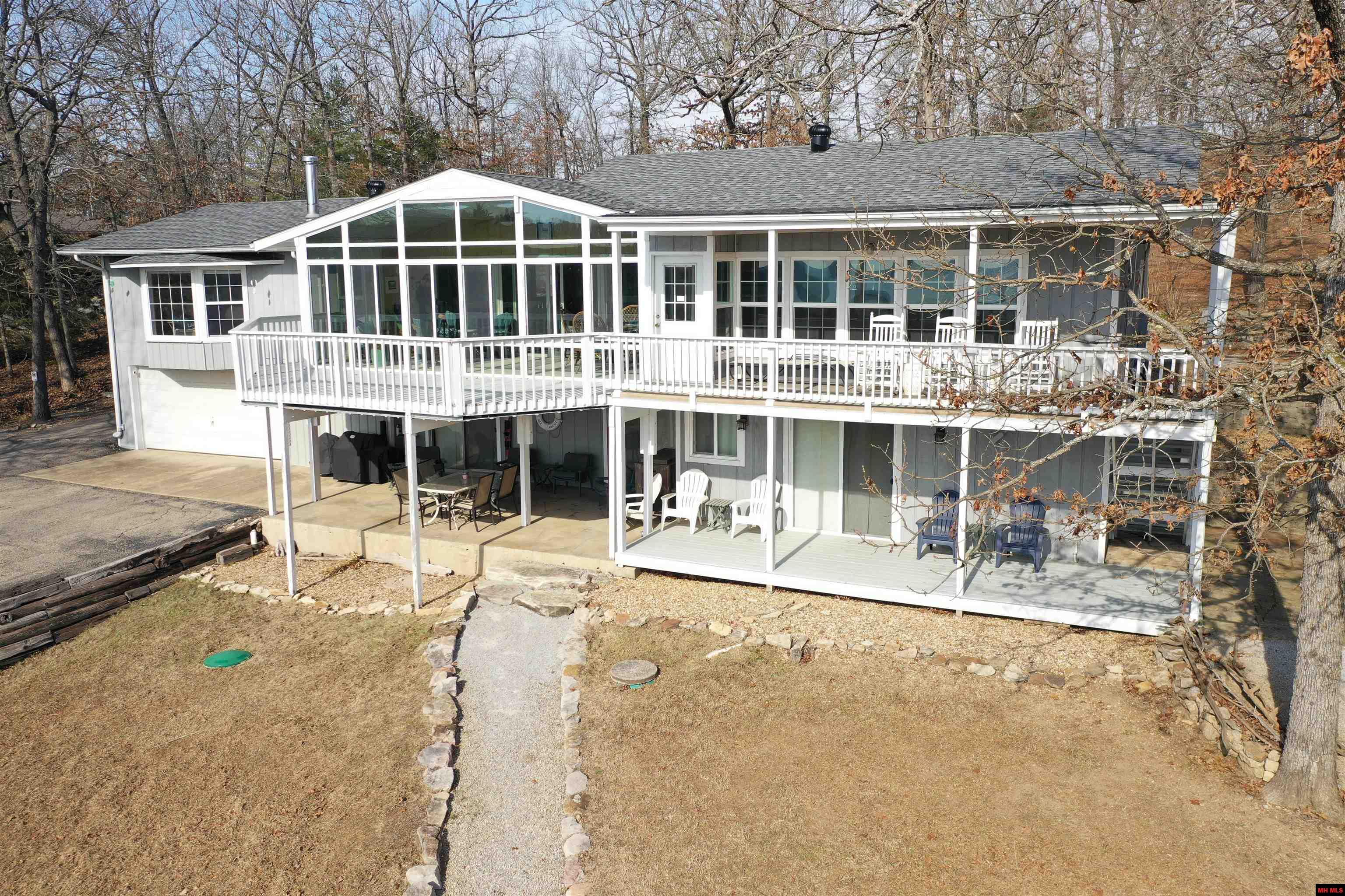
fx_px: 1046
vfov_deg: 46.4
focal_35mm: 28
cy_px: 448
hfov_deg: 65.5
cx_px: 672
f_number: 3.2
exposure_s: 1/50
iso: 100
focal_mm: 10.26
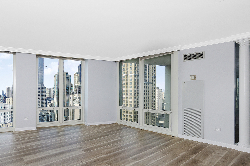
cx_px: 96
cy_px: 97
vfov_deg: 57.5
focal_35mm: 22
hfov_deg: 78.3
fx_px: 150
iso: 200
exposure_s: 1/125
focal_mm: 11
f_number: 7.1
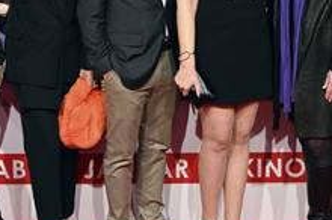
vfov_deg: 12.0
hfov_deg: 18.1
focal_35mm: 113
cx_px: 214
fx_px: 1041
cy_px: 30
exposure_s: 1/160
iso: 1250
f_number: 5.6
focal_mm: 55
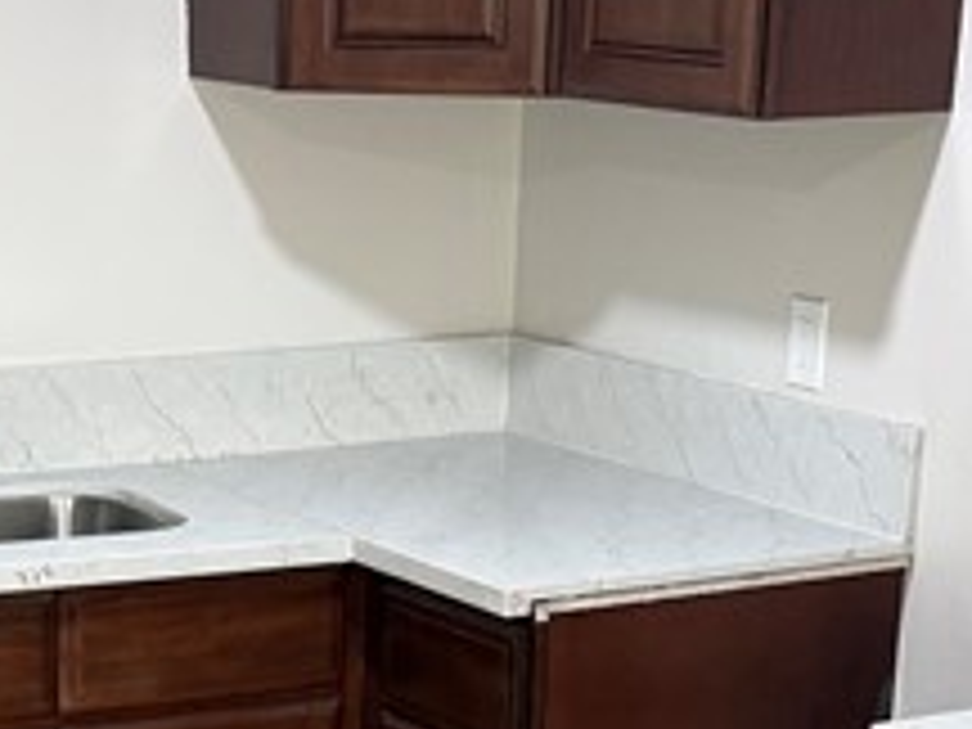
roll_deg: -0.4
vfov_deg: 12.4
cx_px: 158
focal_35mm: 114
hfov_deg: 17.1
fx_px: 3201
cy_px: 1089
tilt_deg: -21.7
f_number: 1.78
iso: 200
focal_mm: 6.76
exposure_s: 1/60
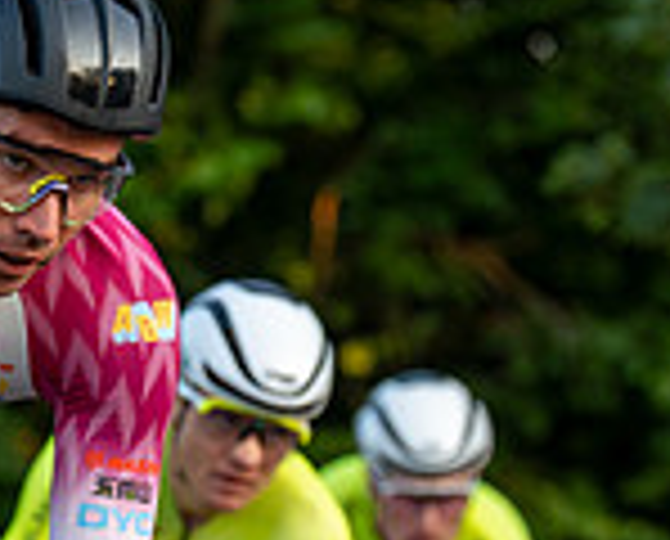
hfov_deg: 4.8
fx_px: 7992
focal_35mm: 402
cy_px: 313
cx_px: -54
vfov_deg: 3.9
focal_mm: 96
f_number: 3.5
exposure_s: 1/800
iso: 1000
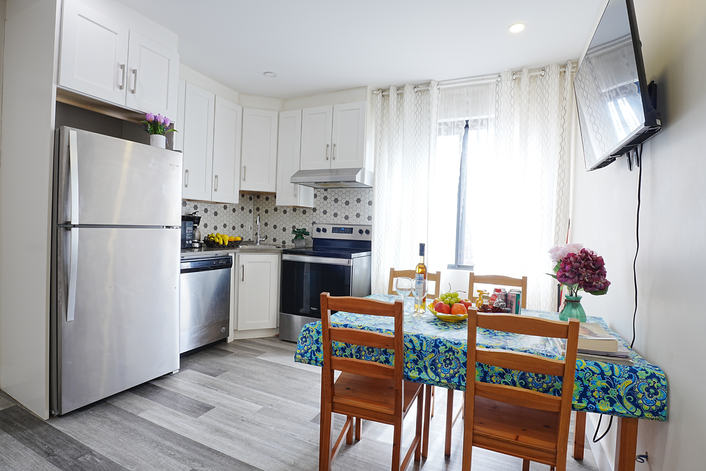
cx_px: 353
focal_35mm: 16
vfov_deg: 72.1
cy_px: 236
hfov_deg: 95.0
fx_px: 324
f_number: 8
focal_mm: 11
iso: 100
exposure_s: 1/6
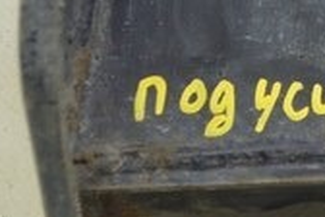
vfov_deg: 6.2
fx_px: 1977
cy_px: -55
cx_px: 524
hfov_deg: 9.1
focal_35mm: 219
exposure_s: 1/20
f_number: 5.6
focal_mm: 24
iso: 400
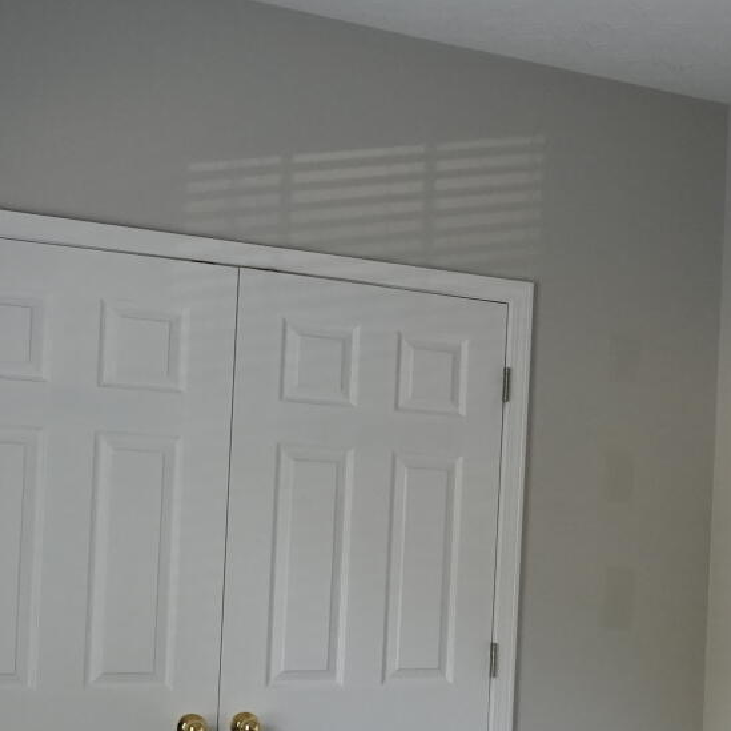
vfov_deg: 26.2
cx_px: 847
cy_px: 531
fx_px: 1553
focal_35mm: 65
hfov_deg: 24.3
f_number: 3.2
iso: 1600
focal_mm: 14
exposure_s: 1/160
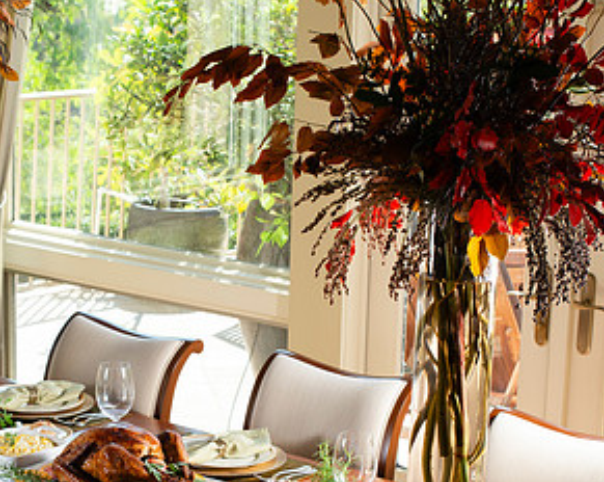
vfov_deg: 14.0
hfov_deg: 17.5
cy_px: 411
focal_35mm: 109
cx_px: 134
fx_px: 1946
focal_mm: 50
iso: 250
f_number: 7.1
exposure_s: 1/125
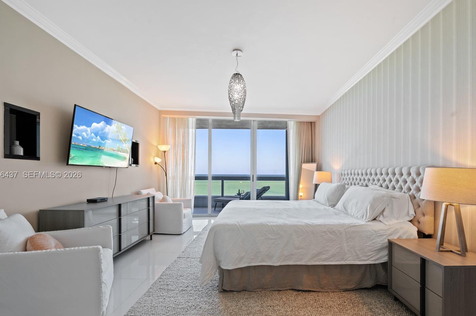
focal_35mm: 16
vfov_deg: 73.4
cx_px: 248
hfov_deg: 96.7
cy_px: 175
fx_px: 211
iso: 200
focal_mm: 14
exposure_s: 1/15
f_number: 8
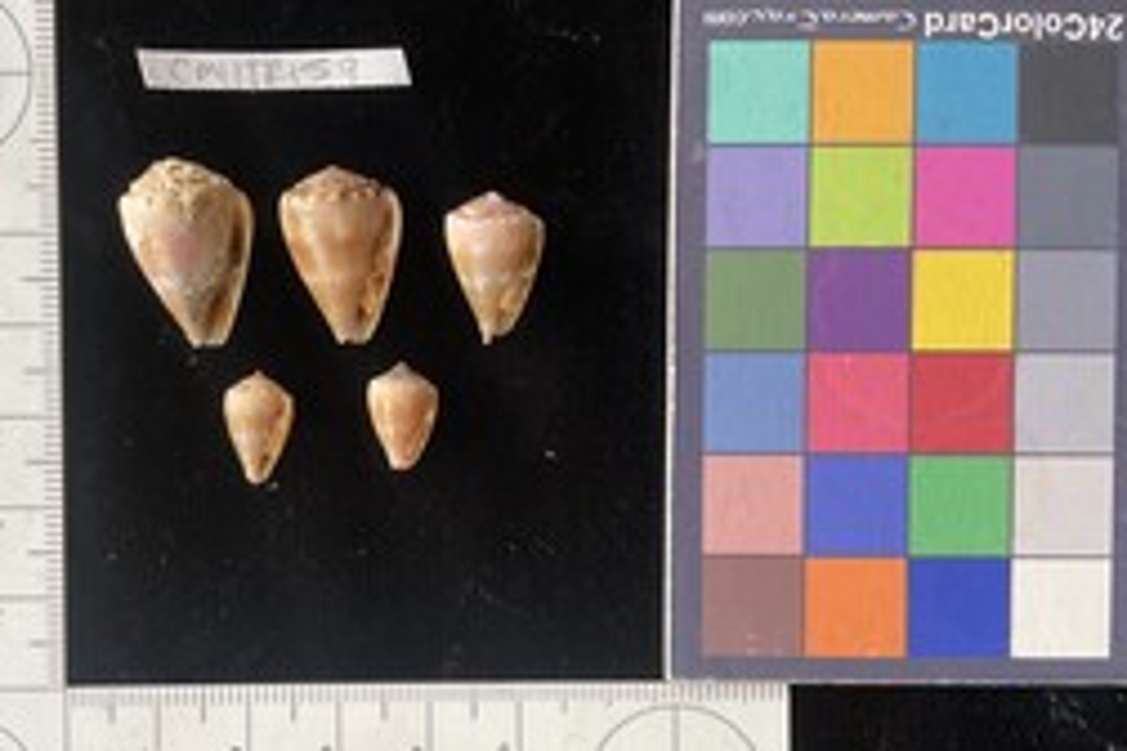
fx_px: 1315
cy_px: 431
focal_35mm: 42
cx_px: 492
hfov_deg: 46.3
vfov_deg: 31.8
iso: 125
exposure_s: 1/60
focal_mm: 3
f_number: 1.8
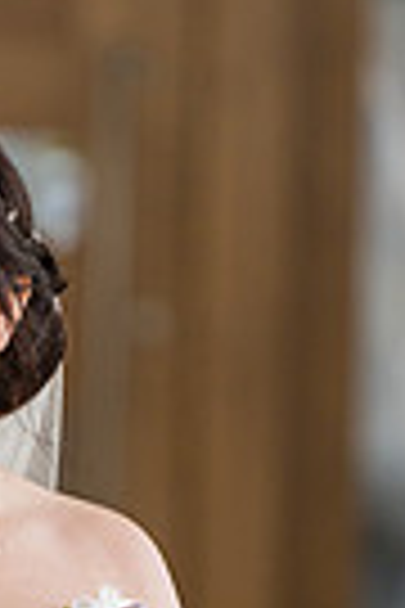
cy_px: 558
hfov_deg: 2.3
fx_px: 10090
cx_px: -122
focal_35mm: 598
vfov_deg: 3.4
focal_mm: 180
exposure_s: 1/1250
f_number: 2.8
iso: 800
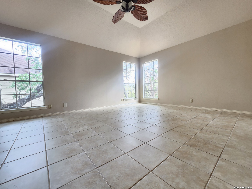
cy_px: 94
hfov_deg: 106.2
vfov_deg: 89.9
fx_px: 95
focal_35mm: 13
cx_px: 126
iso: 250
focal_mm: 2.2
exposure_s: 1/60
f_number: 2.2
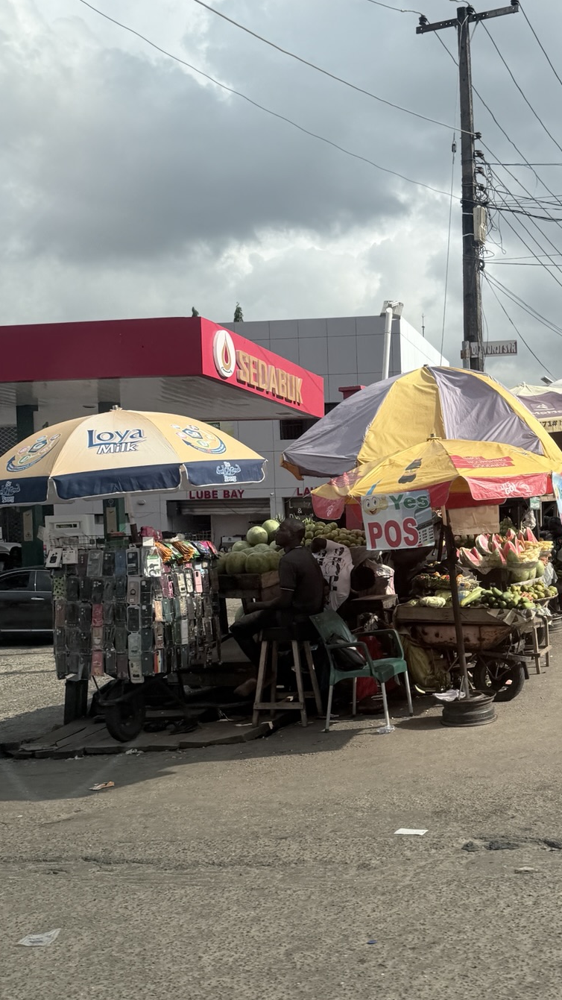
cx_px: 447
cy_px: 571
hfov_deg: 29.7
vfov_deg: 51.4
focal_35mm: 39
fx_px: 1034
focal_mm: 6.76
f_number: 1.78
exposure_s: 1/772
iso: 80
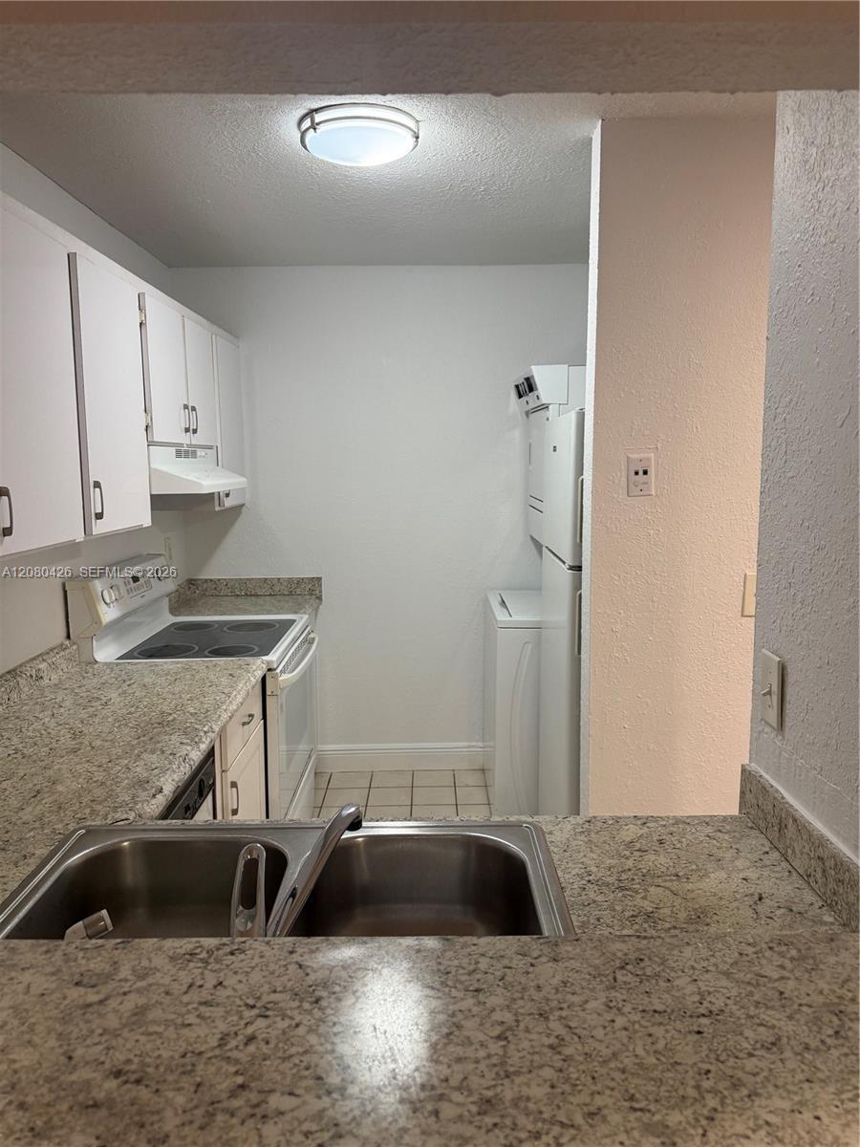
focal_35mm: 24
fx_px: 795
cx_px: 430
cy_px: 574
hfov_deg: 56.8
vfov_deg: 71.6
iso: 200
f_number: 1.78
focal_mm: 6.76
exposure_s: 1/60
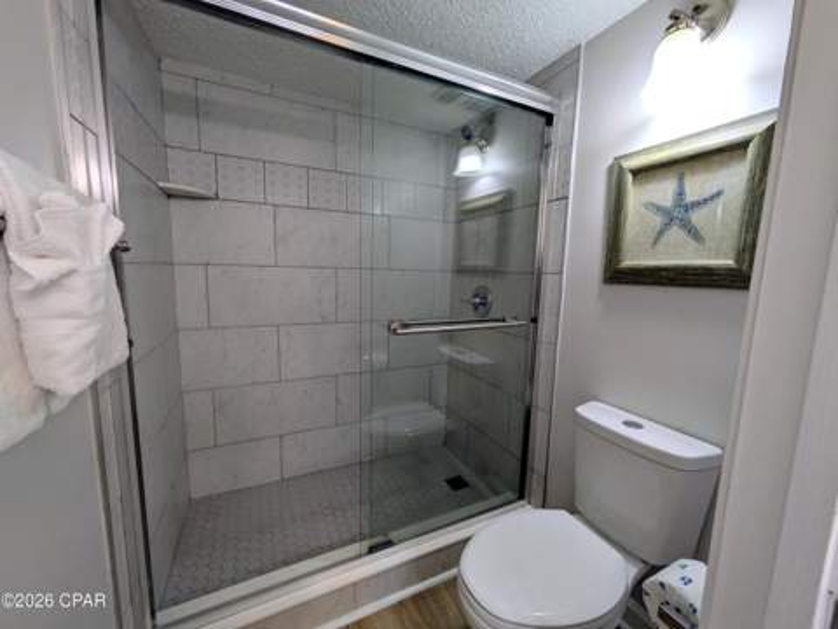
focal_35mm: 14
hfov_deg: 102.1
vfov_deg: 85.7
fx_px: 339
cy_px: 314
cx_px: 419
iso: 76
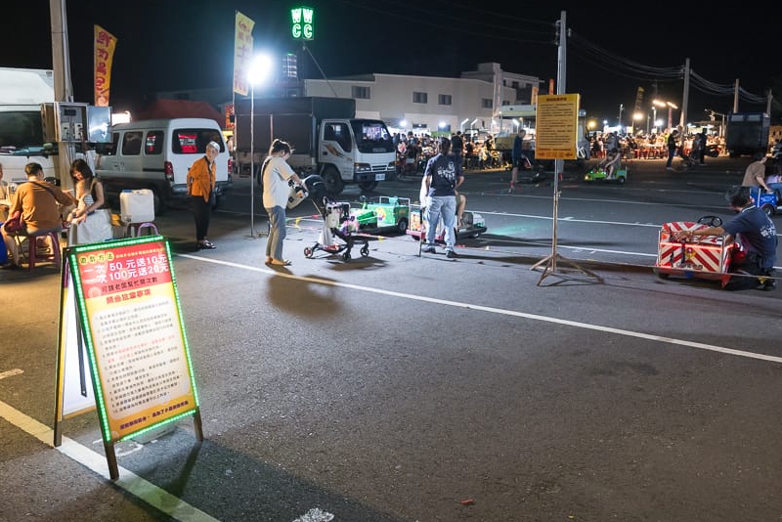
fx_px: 652
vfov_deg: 43.5
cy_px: 225
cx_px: 378
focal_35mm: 30
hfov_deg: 61.9
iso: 5000
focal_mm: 24
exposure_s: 1/200
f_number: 4
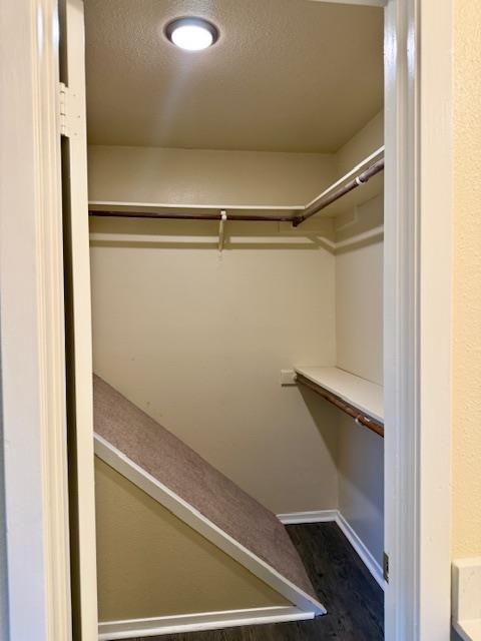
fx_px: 445
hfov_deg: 56.8
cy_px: 320
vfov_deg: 71.6
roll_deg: +0.0
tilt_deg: -1.6
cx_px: 240
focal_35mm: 24
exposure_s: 1/120
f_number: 1.78
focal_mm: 6.76
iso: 200
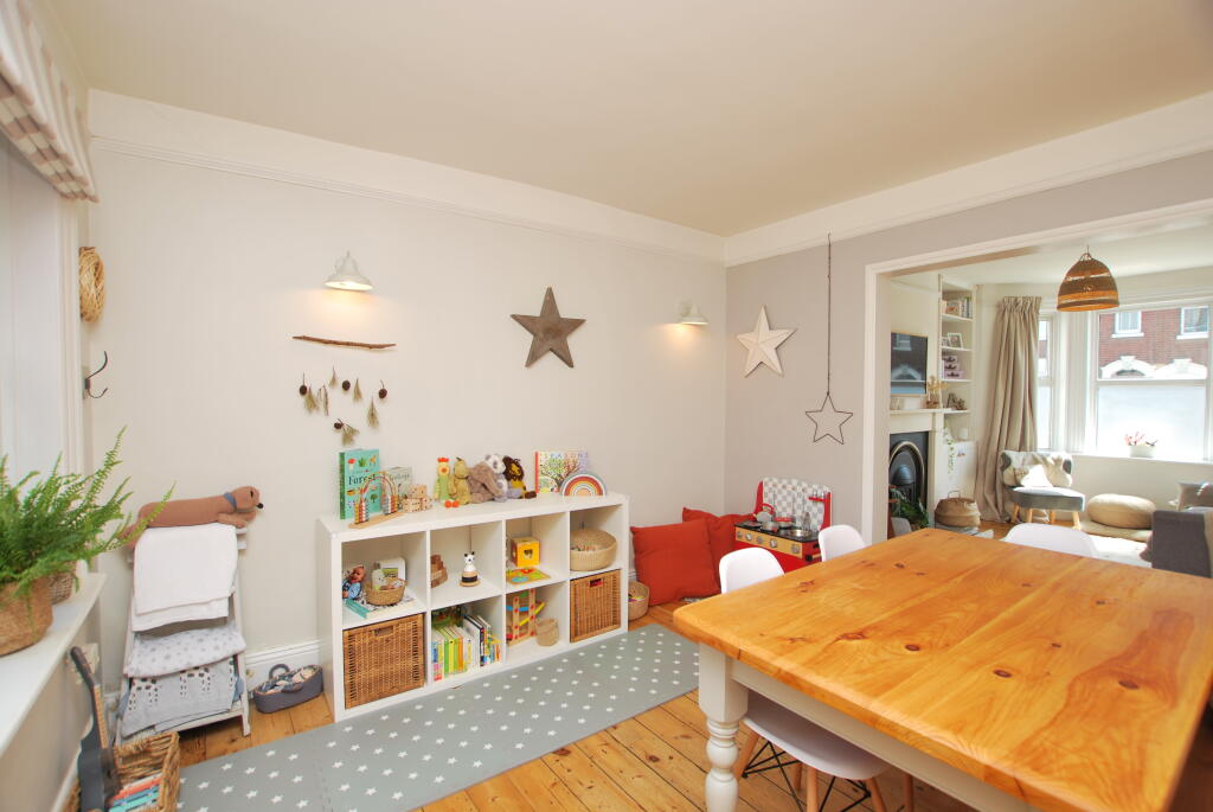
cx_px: 606
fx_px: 506
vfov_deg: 77.5
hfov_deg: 100.3
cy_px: 406
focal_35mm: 15
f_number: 4
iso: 100
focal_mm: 10
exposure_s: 1/60
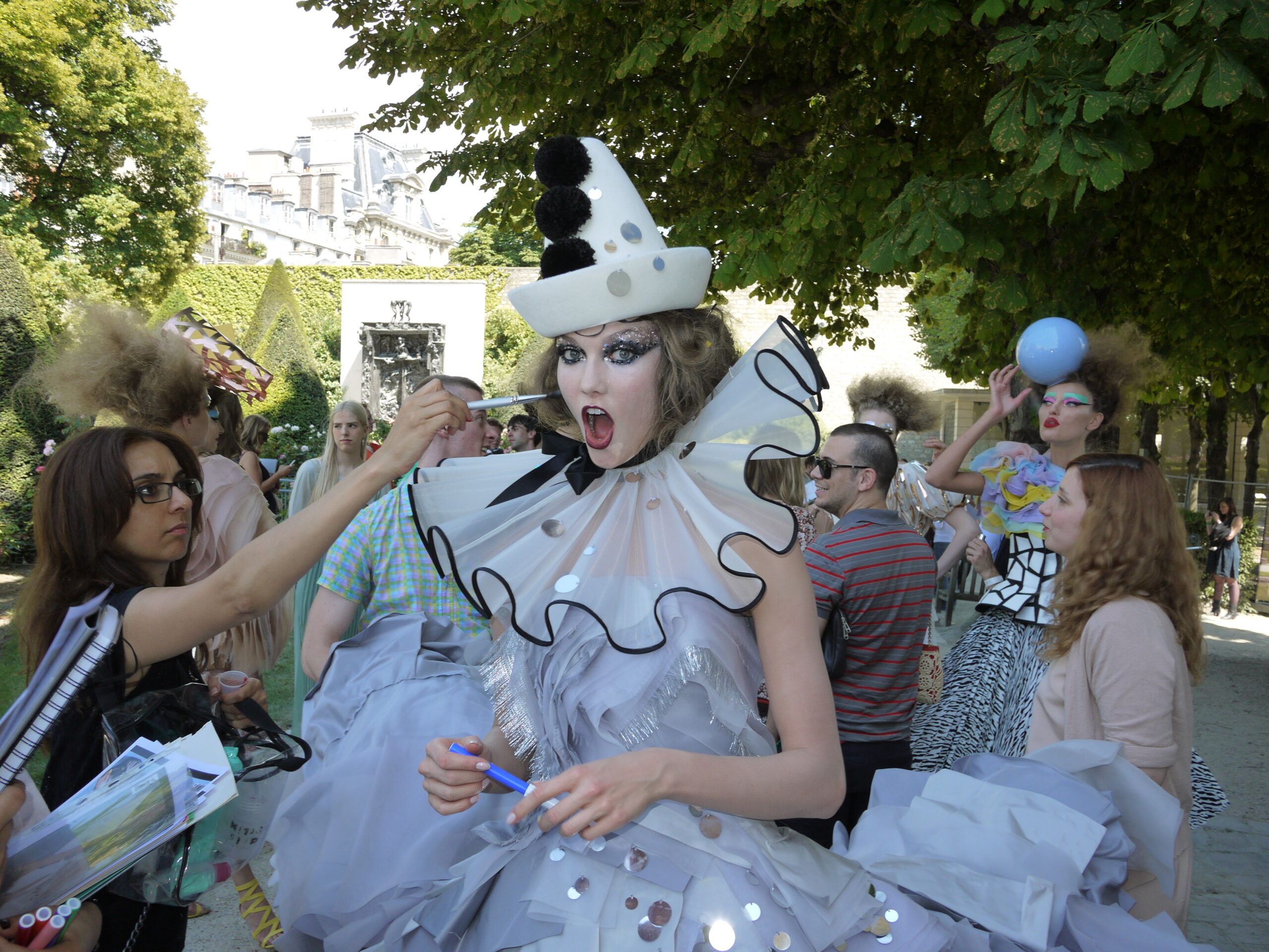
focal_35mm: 28
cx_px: 634
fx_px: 1026
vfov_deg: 49.7
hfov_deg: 63.4
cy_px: 476
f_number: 5
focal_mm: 14
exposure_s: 1/160
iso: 100
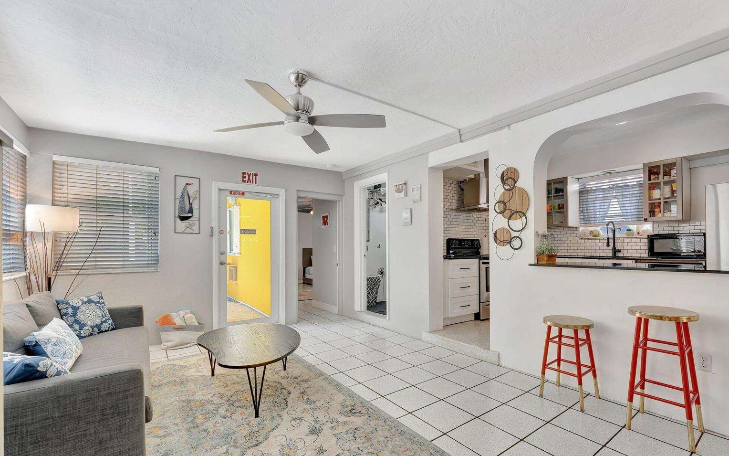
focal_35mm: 16
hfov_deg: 97.4
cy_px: 240
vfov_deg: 70.8
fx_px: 320
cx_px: 375
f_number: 8
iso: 400
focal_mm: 15.1
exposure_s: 1/4
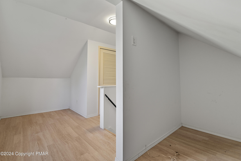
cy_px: 80
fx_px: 107
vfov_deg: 73.8
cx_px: 120
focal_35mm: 16
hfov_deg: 96.7
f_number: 8
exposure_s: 1/1.67
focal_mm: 16
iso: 400
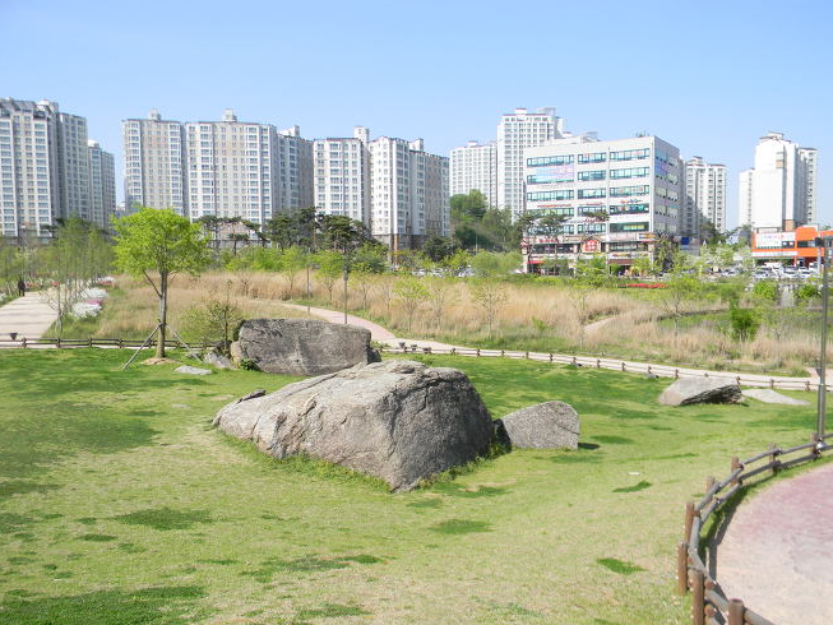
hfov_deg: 59.9
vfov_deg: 46.8
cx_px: 432
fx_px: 722
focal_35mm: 30
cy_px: 328
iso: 80
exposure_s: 1/846
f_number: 3.5
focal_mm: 5
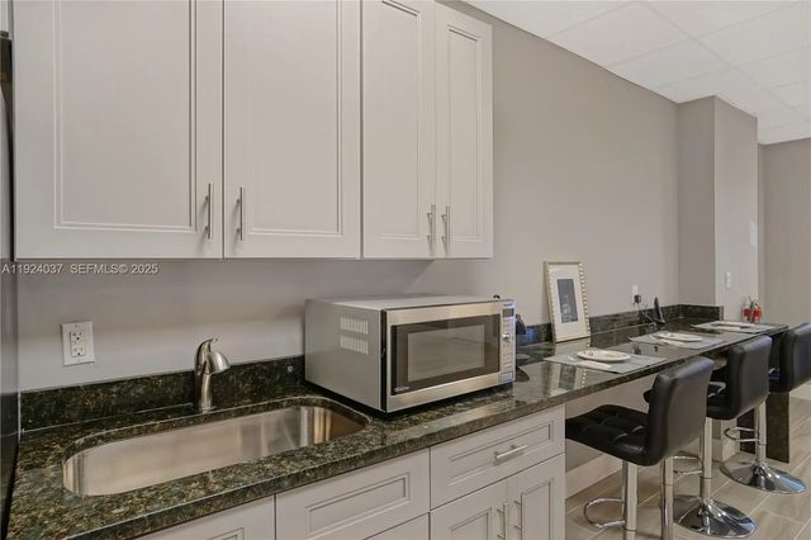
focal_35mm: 20
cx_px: 406
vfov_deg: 63.2
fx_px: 439
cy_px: 270
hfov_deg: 85.5
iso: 320
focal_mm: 13
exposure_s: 1/13
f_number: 6.3
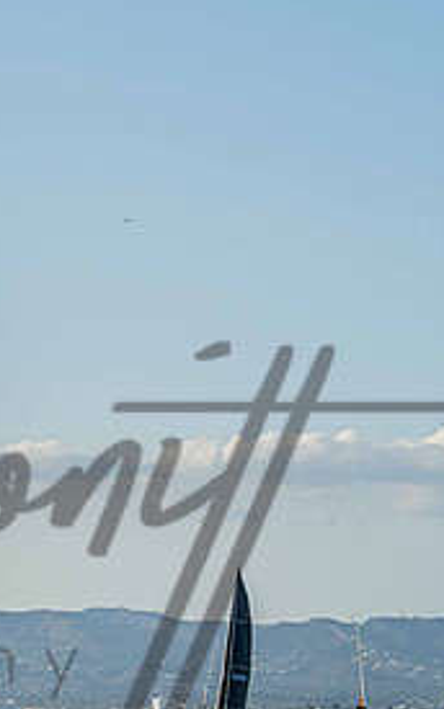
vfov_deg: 10.7
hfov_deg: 6.6
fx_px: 3793
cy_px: 377
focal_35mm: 196
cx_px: -200
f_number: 8
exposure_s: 1/1250
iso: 400
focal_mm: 70
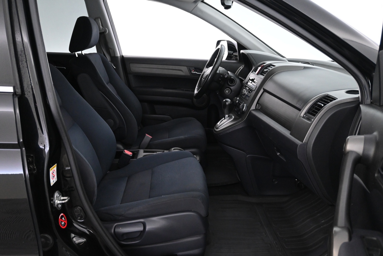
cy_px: 128
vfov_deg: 41.7
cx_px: 192
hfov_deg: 59.5
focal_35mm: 32
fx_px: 335
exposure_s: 1/30
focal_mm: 21
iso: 2800
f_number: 4
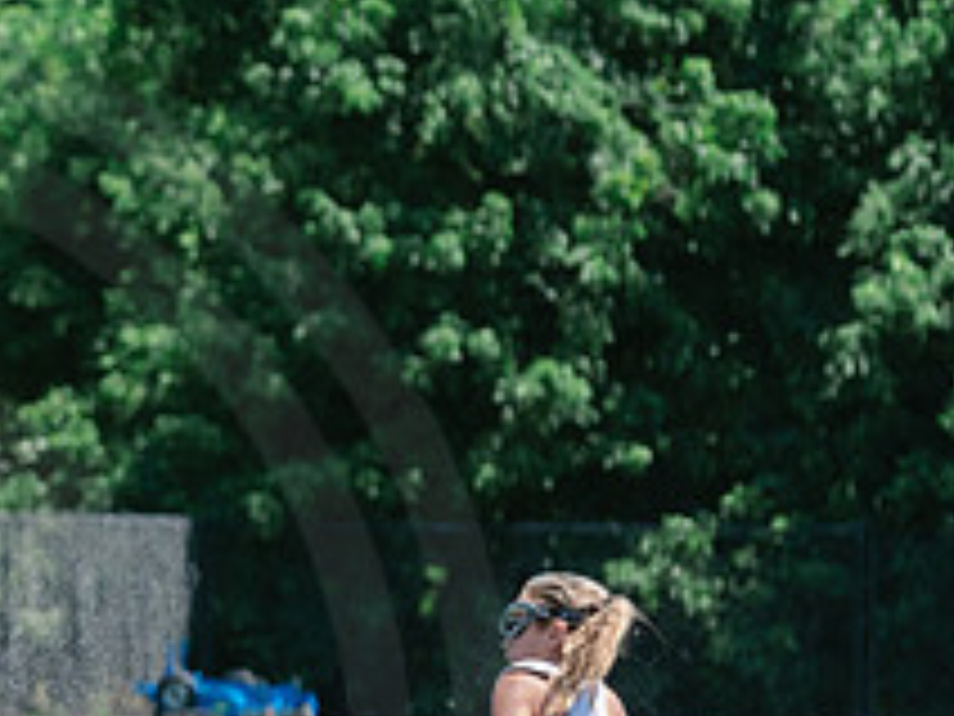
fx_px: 19402
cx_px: -774
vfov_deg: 2.1
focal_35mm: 704
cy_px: 781
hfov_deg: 2.8
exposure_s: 1/1600
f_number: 5
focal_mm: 160
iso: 400
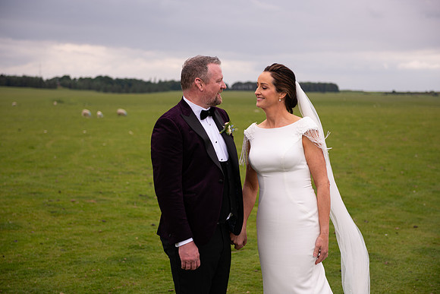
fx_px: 758
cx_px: 220
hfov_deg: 32.4
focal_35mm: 62
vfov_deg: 21.9
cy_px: 147
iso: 64
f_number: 3.5
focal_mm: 62
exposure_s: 1/320
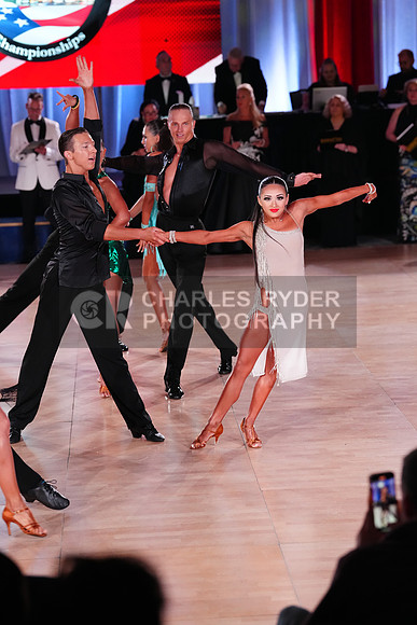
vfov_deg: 19.5
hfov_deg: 13.0
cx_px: 208
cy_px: 312
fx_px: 1823
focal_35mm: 105
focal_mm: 105
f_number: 3.5
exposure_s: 1/500
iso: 3200
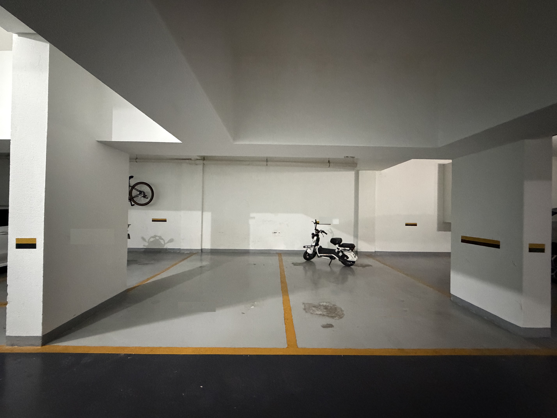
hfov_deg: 102.1
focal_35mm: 14
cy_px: 209
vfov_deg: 85.7
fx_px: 225
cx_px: 278
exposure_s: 1/40
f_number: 2.2
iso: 1250
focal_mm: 2.22
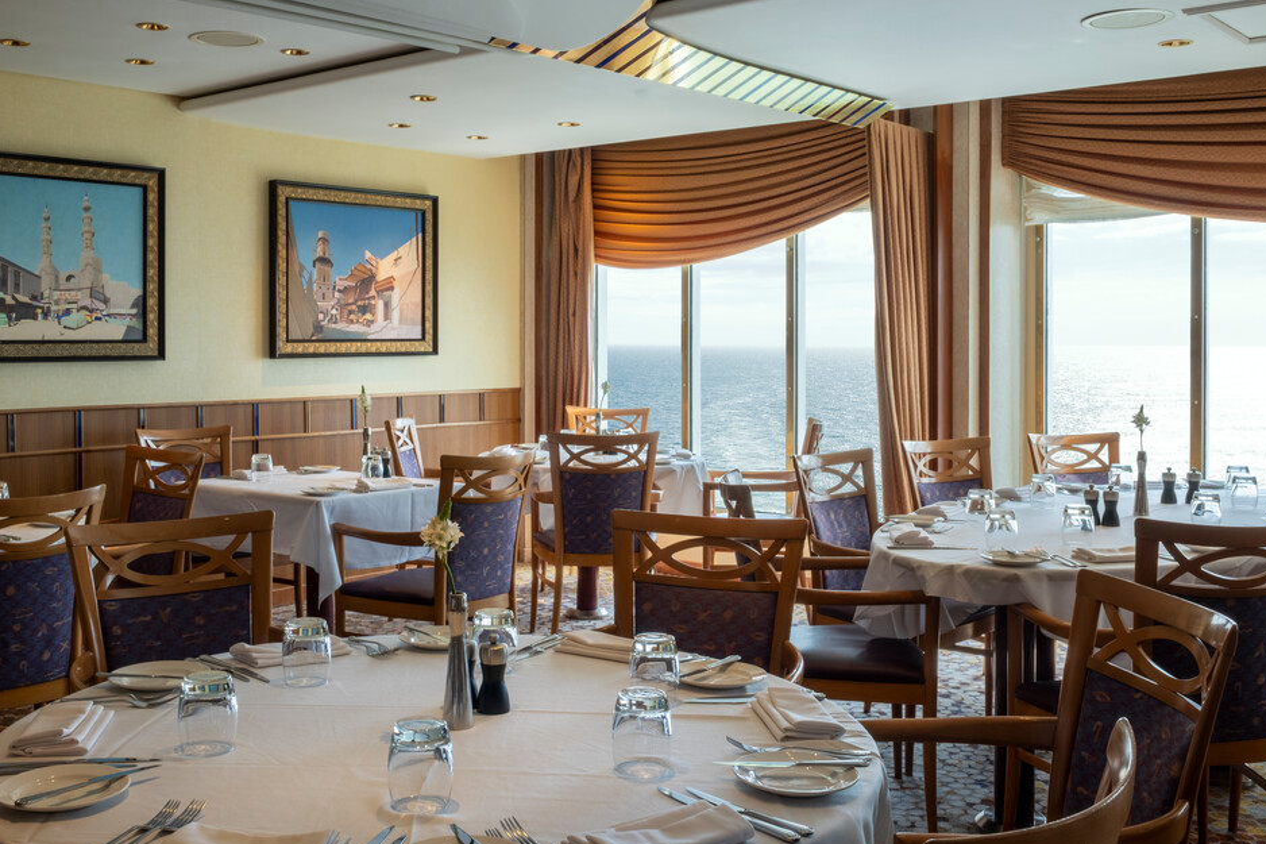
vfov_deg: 35.0
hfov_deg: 50.7
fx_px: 1336
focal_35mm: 38
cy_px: 366
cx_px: 588
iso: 200
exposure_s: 1/18
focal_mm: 22
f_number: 16
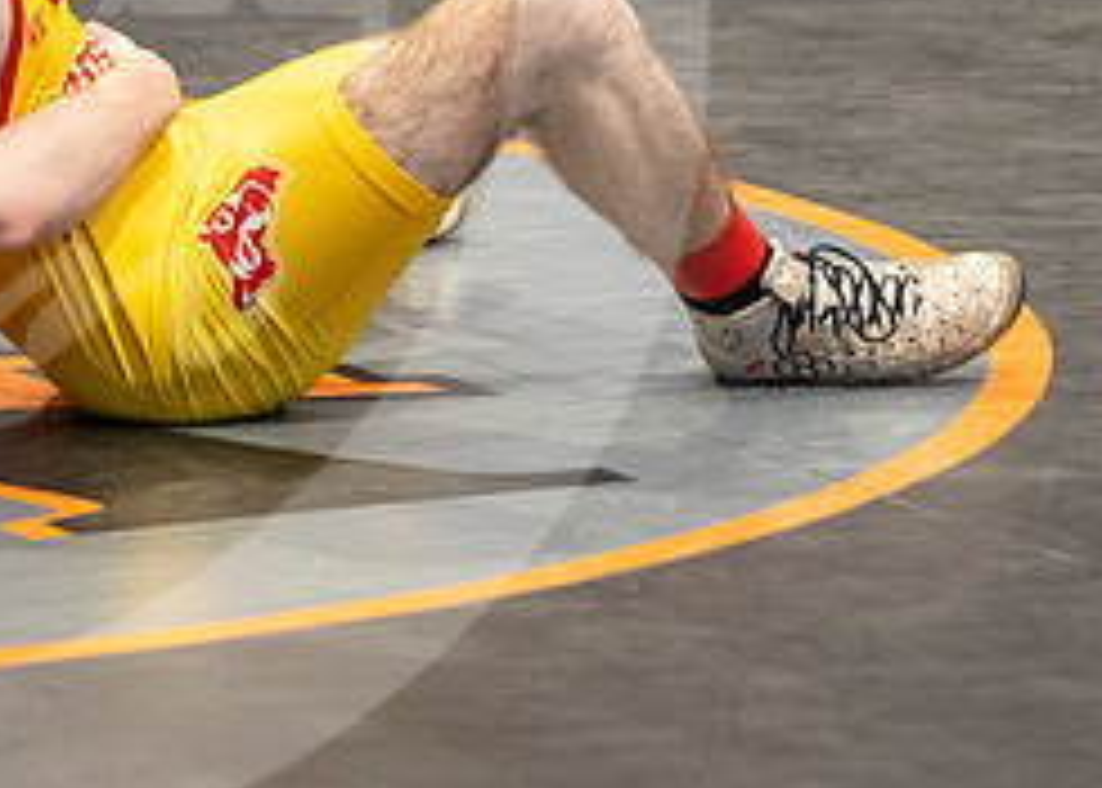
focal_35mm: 490
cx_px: -17
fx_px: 15336
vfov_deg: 2.9
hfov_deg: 4.1
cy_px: -325
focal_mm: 135
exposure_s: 1/1000
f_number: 2.8
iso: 3200
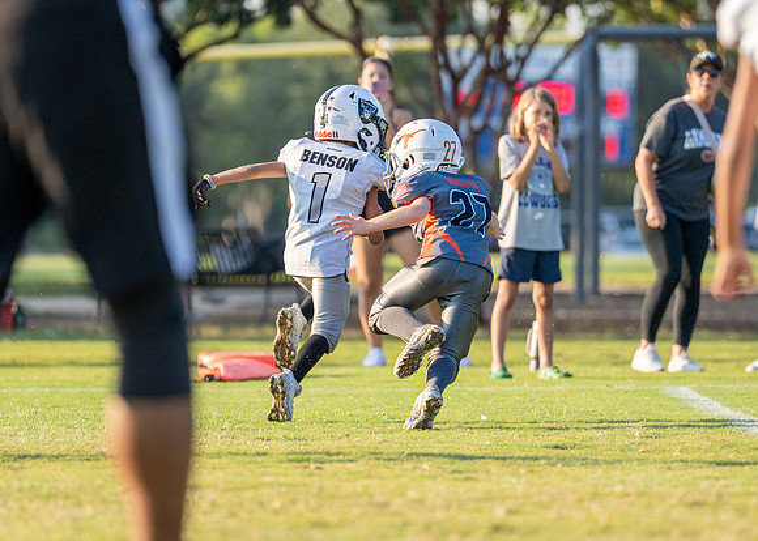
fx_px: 7755
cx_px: 385
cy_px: 251
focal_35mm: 360
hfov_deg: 5.6
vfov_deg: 4.0
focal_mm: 200
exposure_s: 1/2500
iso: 320
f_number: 2.8
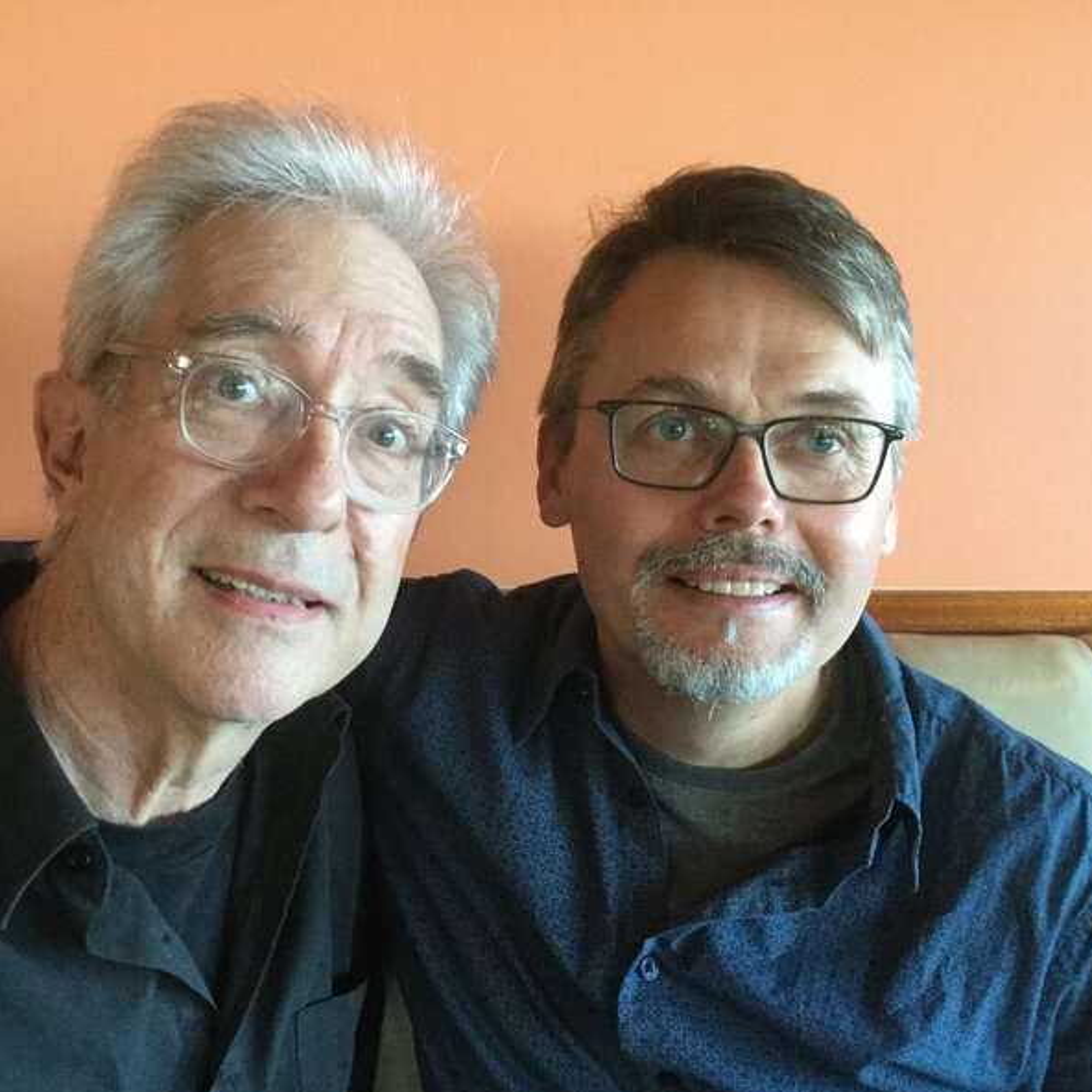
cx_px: 441
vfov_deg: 44.9
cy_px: 552
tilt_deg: -10.3
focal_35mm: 37
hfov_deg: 44.7
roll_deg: -1.4
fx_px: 1321
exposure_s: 1/30
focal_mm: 3.3
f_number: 2.4
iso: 250
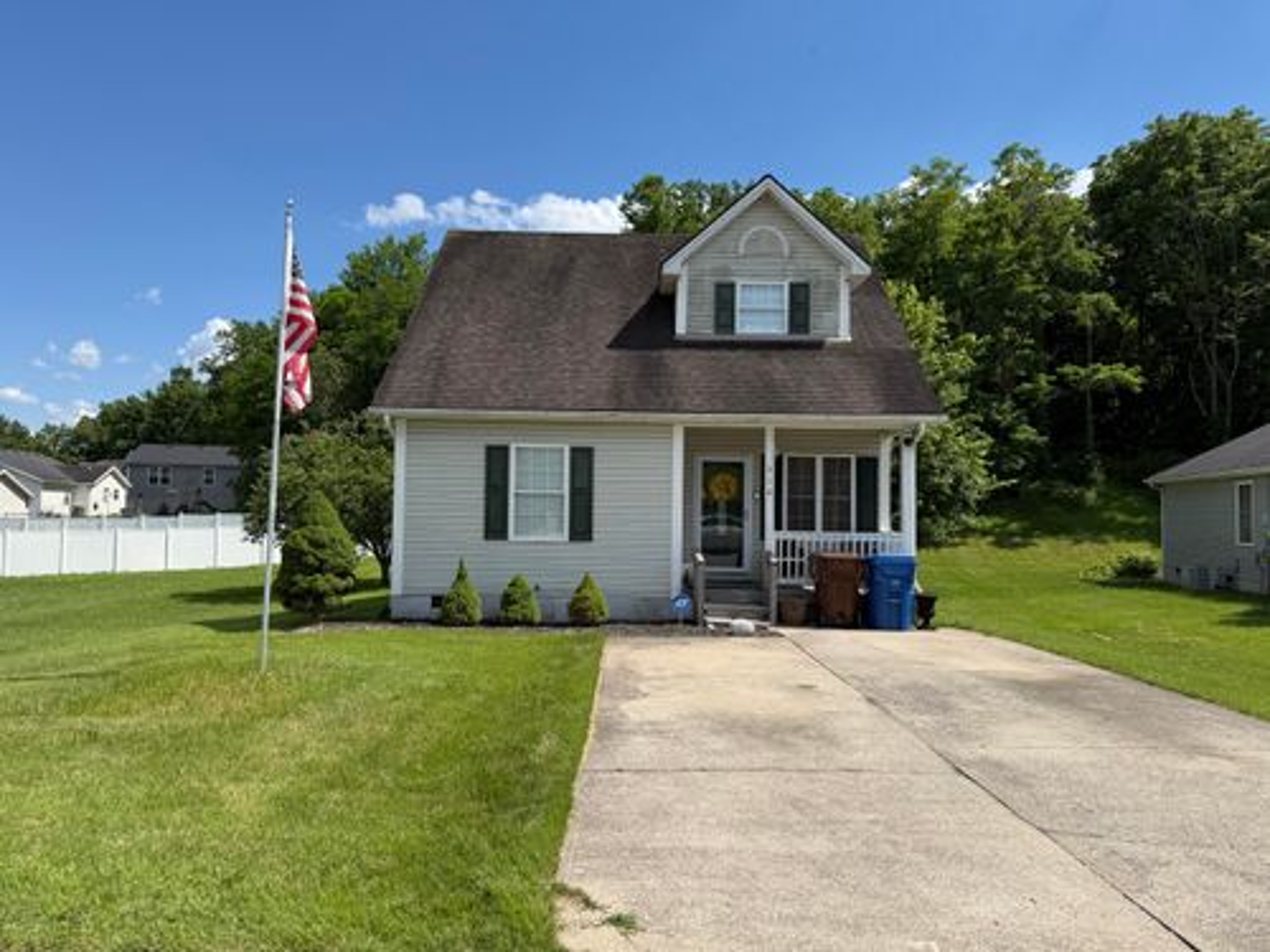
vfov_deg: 56.8
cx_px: 635
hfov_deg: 71.6
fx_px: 881
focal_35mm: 24
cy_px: 476
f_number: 1.78
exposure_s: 1/4673
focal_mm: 6.76
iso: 80
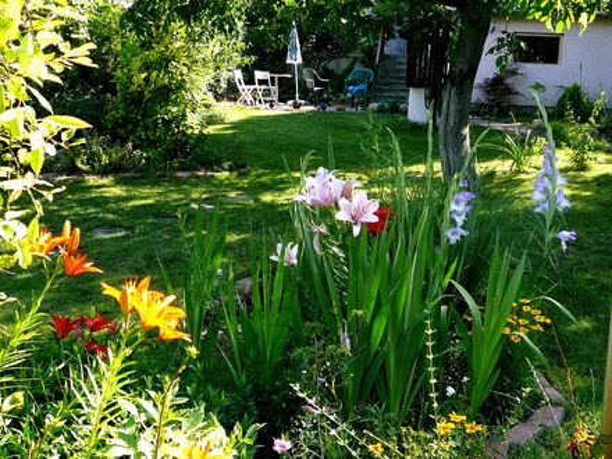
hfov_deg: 52.6
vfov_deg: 40.7
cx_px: 306
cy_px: 230
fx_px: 619
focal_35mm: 35
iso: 80
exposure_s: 1/200
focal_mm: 5.2
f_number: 2.8
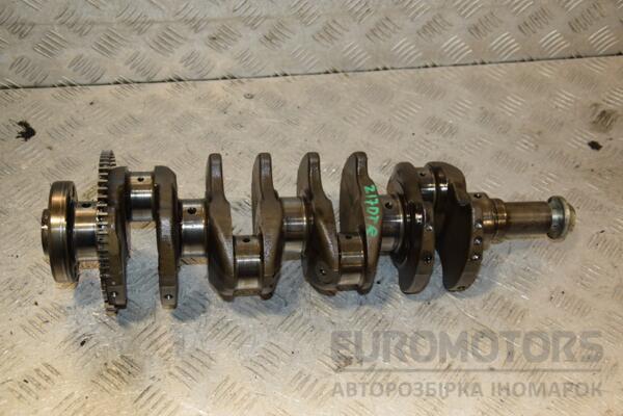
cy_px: 208
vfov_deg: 29.9
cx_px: 312
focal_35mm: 45
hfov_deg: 43.6
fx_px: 779
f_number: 6.3
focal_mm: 30
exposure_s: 1/200
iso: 800
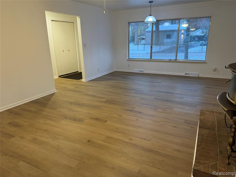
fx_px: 164
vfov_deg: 56.8
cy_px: 88
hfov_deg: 71.6
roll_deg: +0.9
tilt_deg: -15.7
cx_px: 118
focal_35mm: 24
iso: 125
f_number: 1.78
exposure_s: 1/60
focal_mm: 6.76
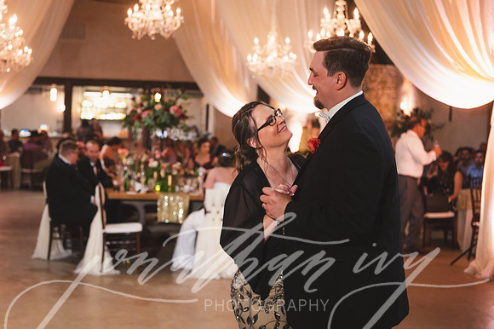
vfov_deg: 23.2
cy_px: 140
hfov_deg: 34.3
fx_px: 799
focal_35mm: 58
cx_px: 202
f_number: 2.8
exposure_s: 1/80
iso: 5000
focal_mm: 48
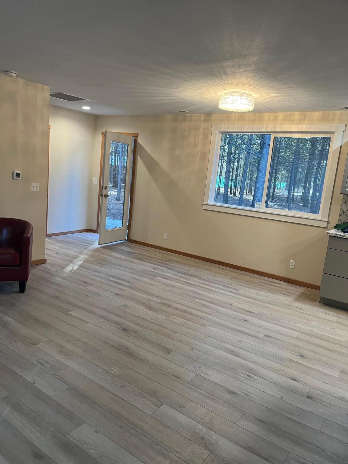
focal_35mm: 26
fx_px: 349
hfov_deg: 53.1
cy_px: 232
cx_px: 174
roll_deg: -5.5
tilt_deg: -11.3
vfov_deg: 67.3
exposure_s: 1/60
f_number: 1.6
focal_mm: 5.1
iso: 80
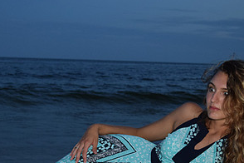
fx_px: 501
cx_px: 78
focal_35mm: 74
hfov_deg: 27.2
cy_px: 143
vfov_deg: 18.2
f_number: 4
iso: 1100
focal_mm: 25
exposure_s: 1/60
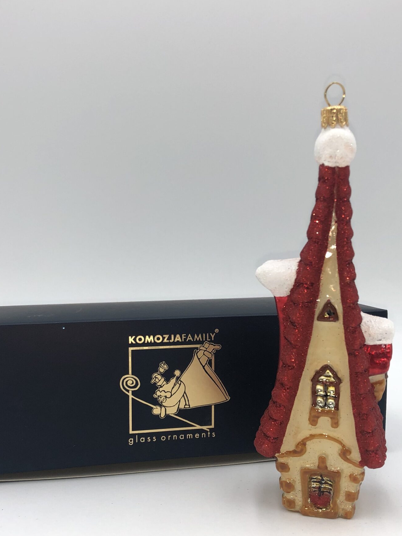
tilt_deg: -9.3
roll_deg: -0.3
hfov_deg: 35.1
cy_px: 307
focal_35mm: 41
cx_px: 194
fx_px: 635
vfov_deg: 45.6
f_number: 1.8
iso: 20
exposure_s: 1/649
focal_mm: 4
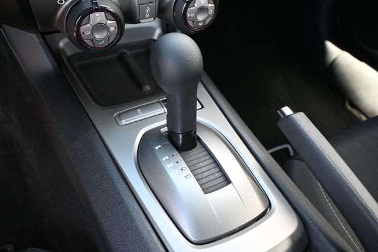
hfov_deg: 62.0
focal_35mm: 30
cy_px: 126
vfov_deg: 43.6
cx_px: 189
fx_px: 315
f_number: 3.8
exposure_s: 1/125
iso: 1250
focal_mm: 20
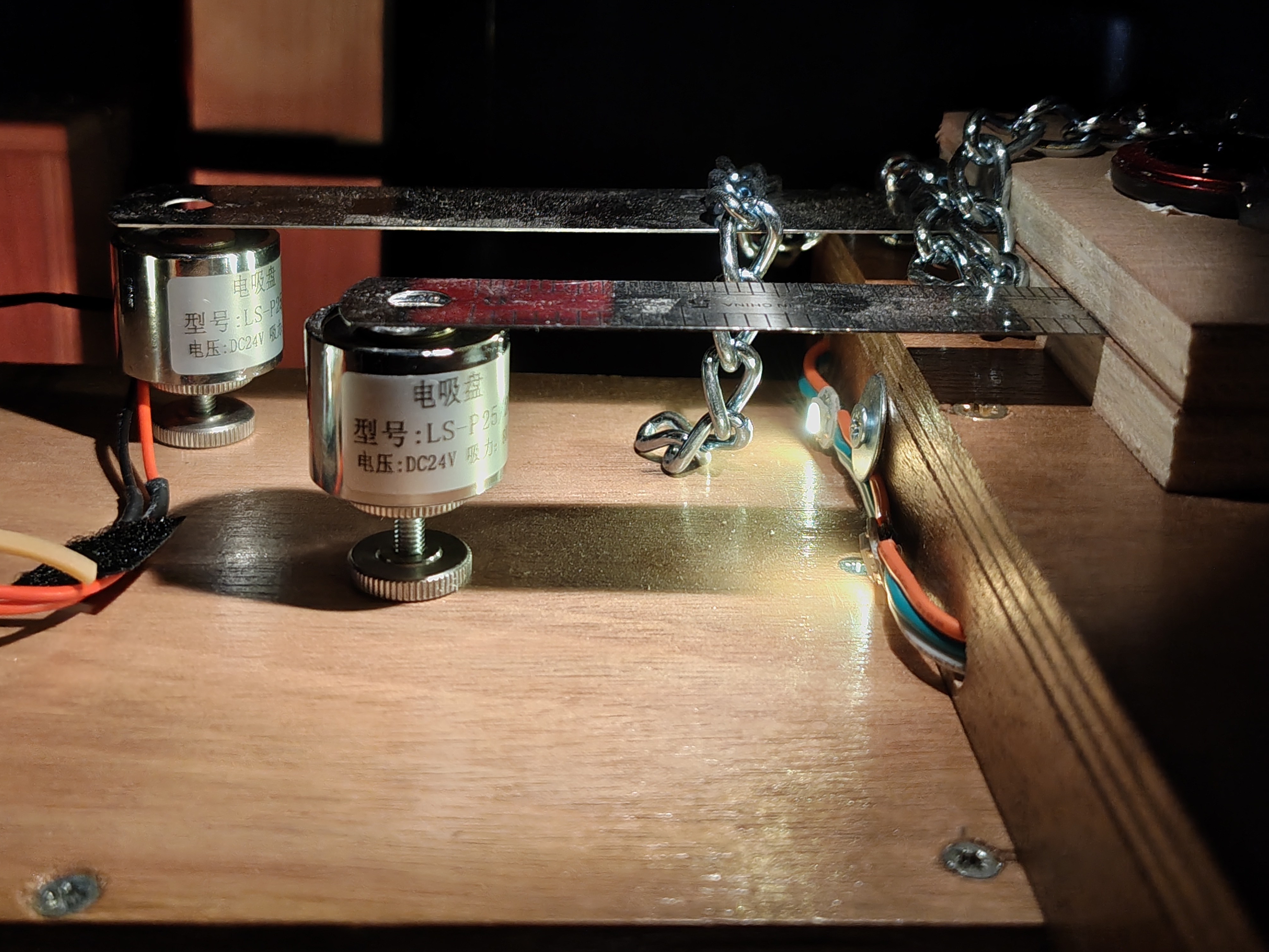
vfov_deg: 32.9
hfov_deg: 42.9
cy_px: 466
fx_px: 1613
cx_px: 646
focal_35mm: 44
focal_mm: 5.56
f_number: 1.88
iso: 1034
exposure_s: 1/33.3
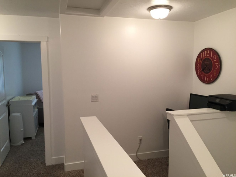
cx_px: 118
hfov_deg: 61.7
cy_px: 88
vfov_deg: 48.2
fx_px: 198
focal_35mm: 29
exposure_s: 1/30
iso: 40
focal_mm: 4.15
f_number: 2.2
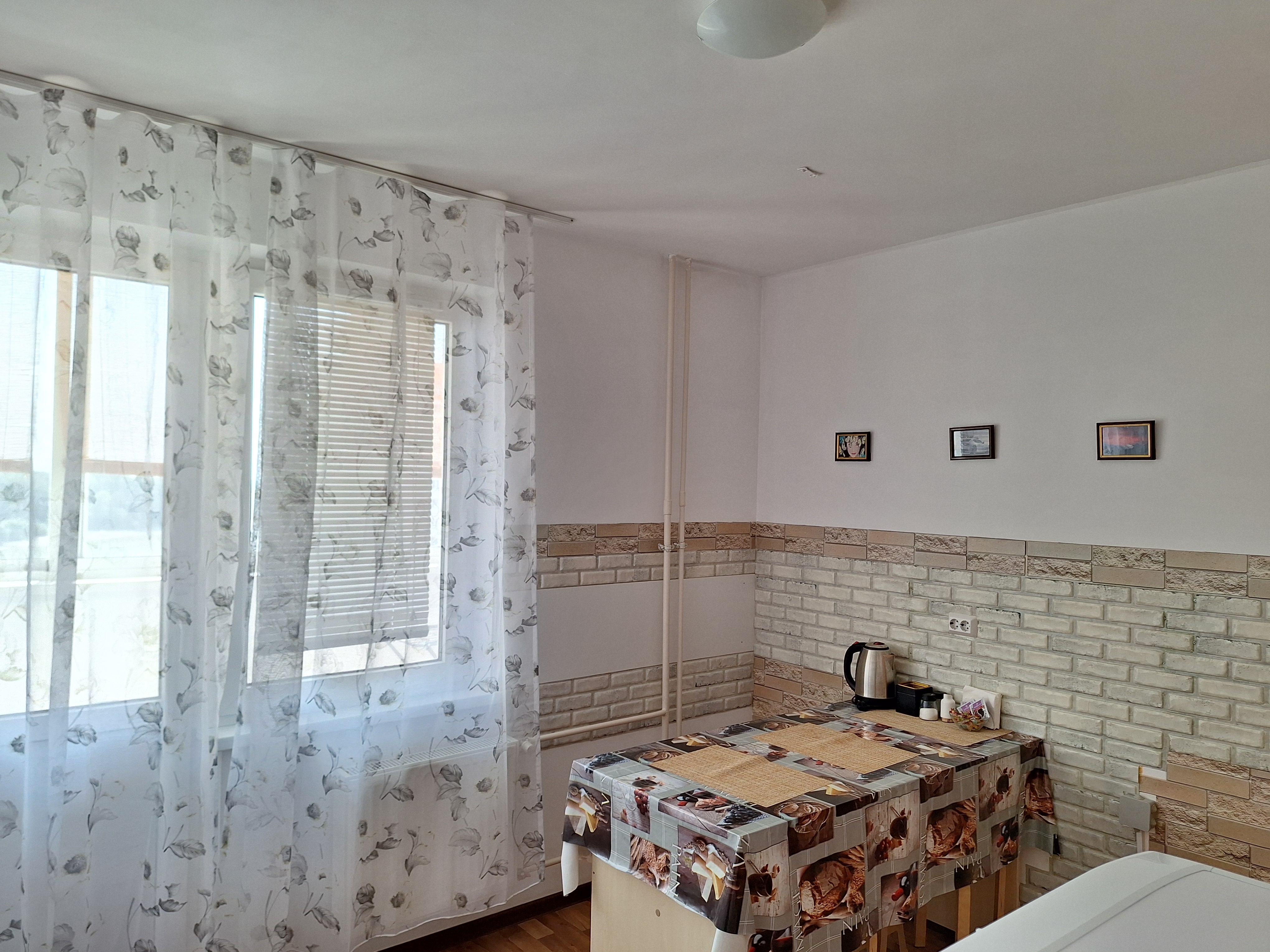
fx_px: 844
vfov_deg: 58.9
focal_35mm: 23
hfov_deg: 73.9
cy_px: 476
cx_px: 635
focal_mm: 5.54
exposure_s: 1/120
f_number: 1.8
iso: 80
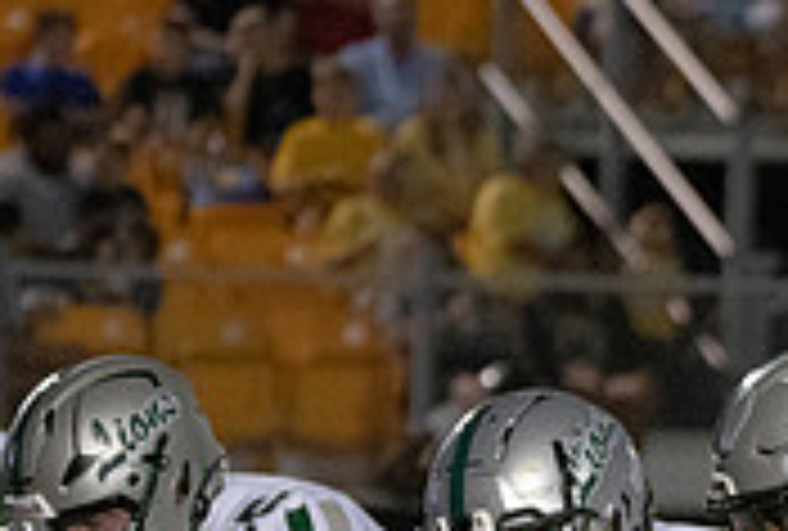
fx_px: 16144
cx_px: 1171
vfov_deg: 1.9
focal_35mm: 735
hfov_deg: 2.8
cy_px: 932
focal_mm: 187
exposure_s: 1/1000
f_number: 5.6
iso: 12800
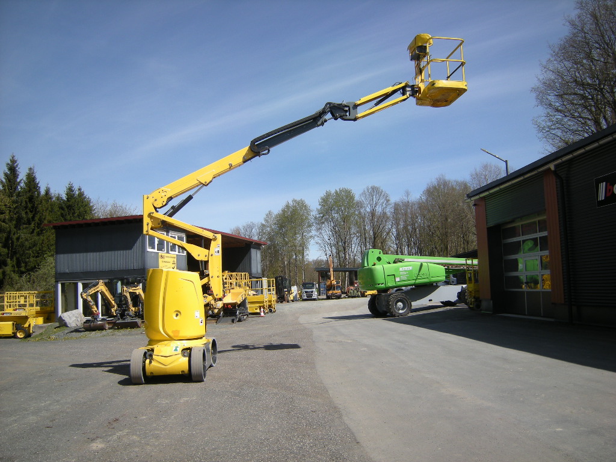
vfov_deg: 49.7
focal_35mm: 28
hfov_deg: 63.4
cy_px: 231
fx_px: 498
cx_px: 308
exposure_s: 1/296
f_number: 5.6
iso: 64
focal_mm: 4.7
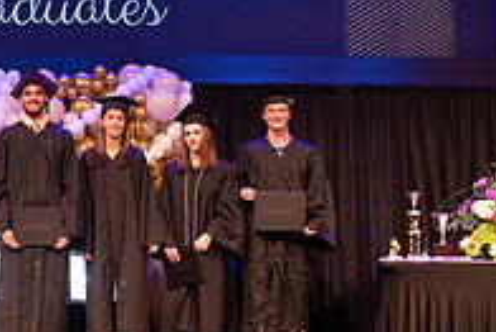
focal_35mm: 71
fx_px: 979
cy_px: 163
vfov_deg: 19.2
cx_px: 30
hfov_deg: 27.2
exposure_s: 1/200
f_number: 4
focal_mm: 24
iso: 1600
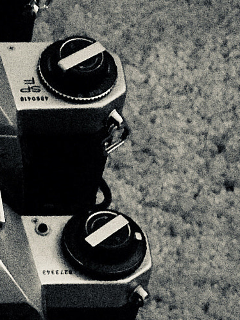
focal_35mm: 183
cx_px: -96
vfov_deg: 10.7
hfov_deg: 8.0
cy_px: 362
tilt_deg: -50.0
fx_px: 1690
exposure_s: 1/50
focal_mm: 6.6
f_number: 2.8
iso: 1250
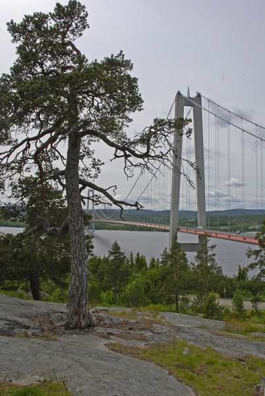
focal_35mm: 30
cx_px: 132
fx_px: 330
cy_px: 198
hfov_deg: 43.7
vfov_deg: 61.9
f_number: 13
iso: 100
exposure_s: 1/100
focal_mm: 20
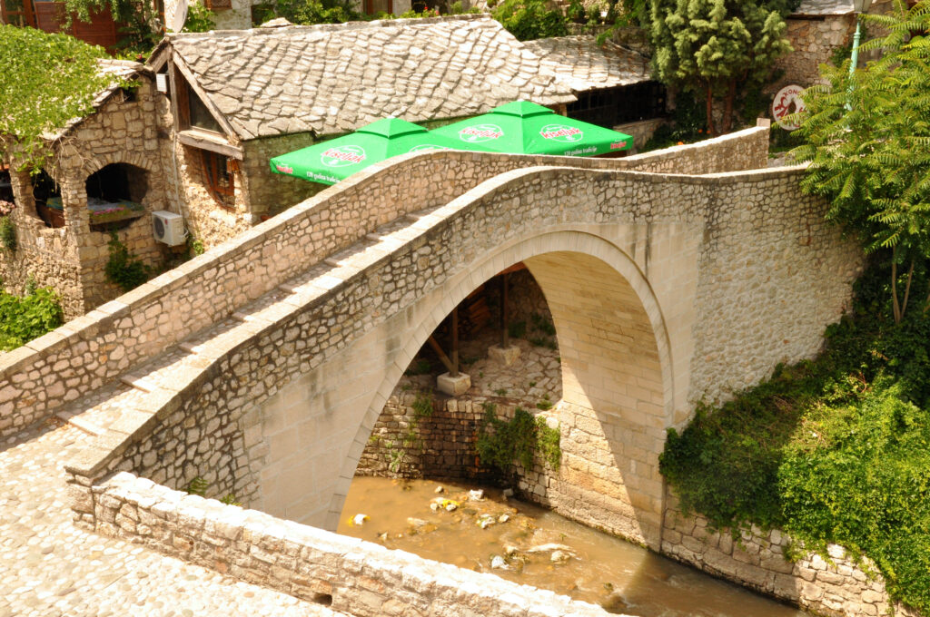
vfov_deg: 31.8
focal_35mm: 42
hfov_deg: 46.5
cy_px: 308
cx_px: 465
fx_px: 1084
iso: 800
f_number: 22
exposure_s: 1/125
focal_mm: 28
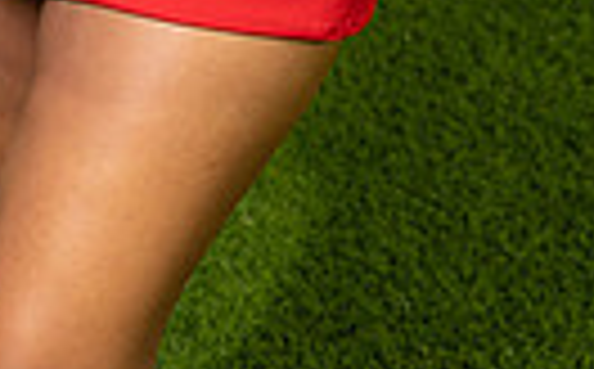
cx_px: 207
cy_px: -603
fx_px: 2473
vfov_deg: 7.8
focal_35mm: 153
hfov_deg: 13.7
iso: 640
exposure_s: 1/250
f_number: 4.5
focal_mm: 44
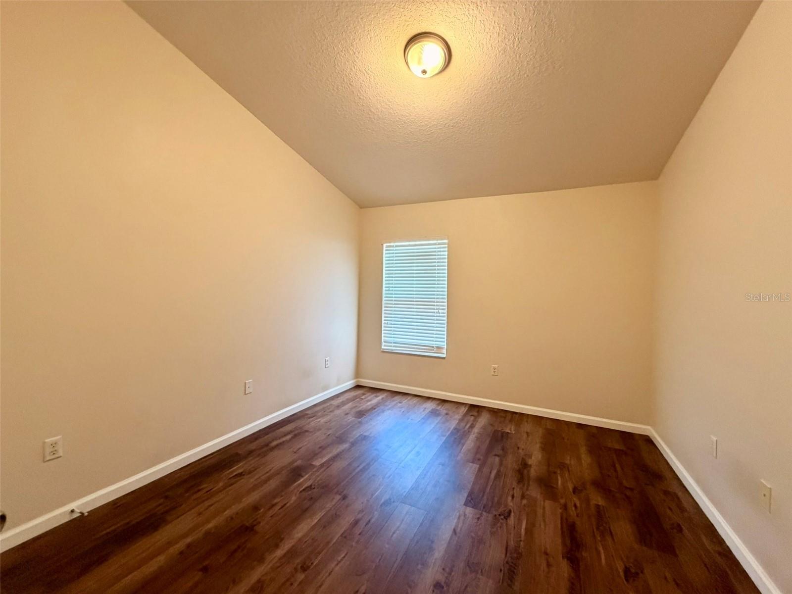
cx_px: 396
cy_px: 297
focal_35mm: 14
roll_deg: -1.5
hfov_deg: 102.1
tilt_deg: -1.6
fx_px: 320
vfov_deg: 85.7
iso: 500
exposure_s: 1/60
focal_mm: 2.22
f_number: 2.2
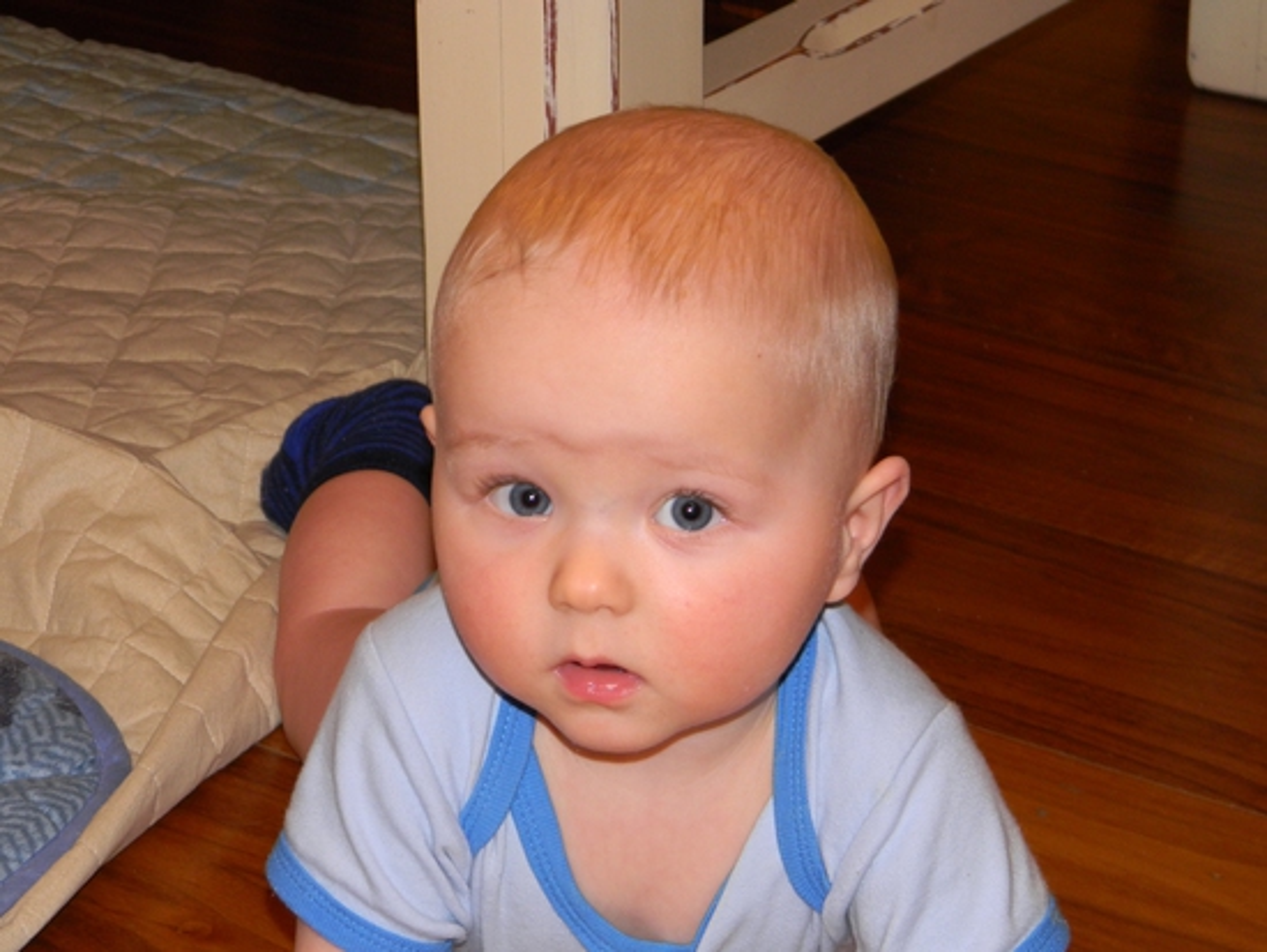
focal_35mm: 105
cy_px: 476
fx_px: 3845
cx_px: 634
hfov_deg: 18.7
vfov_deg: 14.1
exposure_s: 1/30
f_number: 4.7
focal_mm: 19
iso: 200
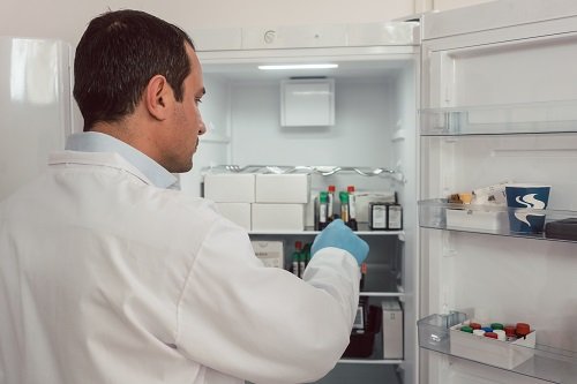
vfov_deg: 37.8
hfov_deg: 54.5
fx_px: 561
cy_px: 192
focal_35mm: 35
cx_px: 288
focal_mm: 35
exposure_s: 1/100
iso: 800
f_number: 4
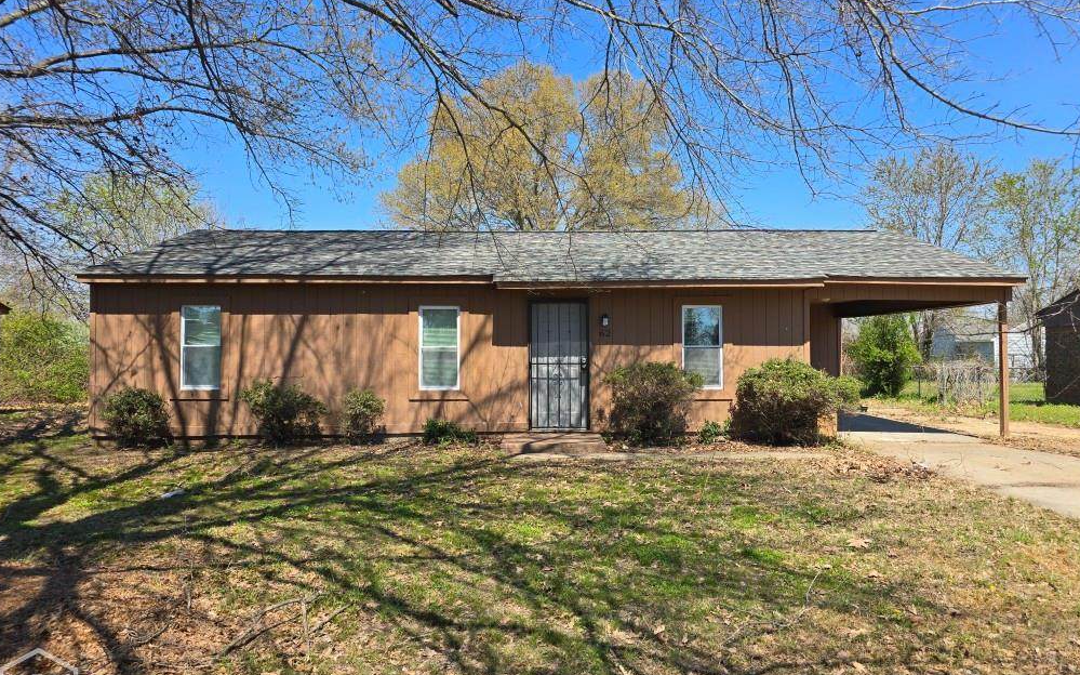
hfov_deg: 72.6
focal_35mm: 25
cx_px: 536
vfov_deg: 49.3
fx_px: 736
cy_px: 333
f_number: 1.7
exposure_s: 1/494
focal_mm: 6.3
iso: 12
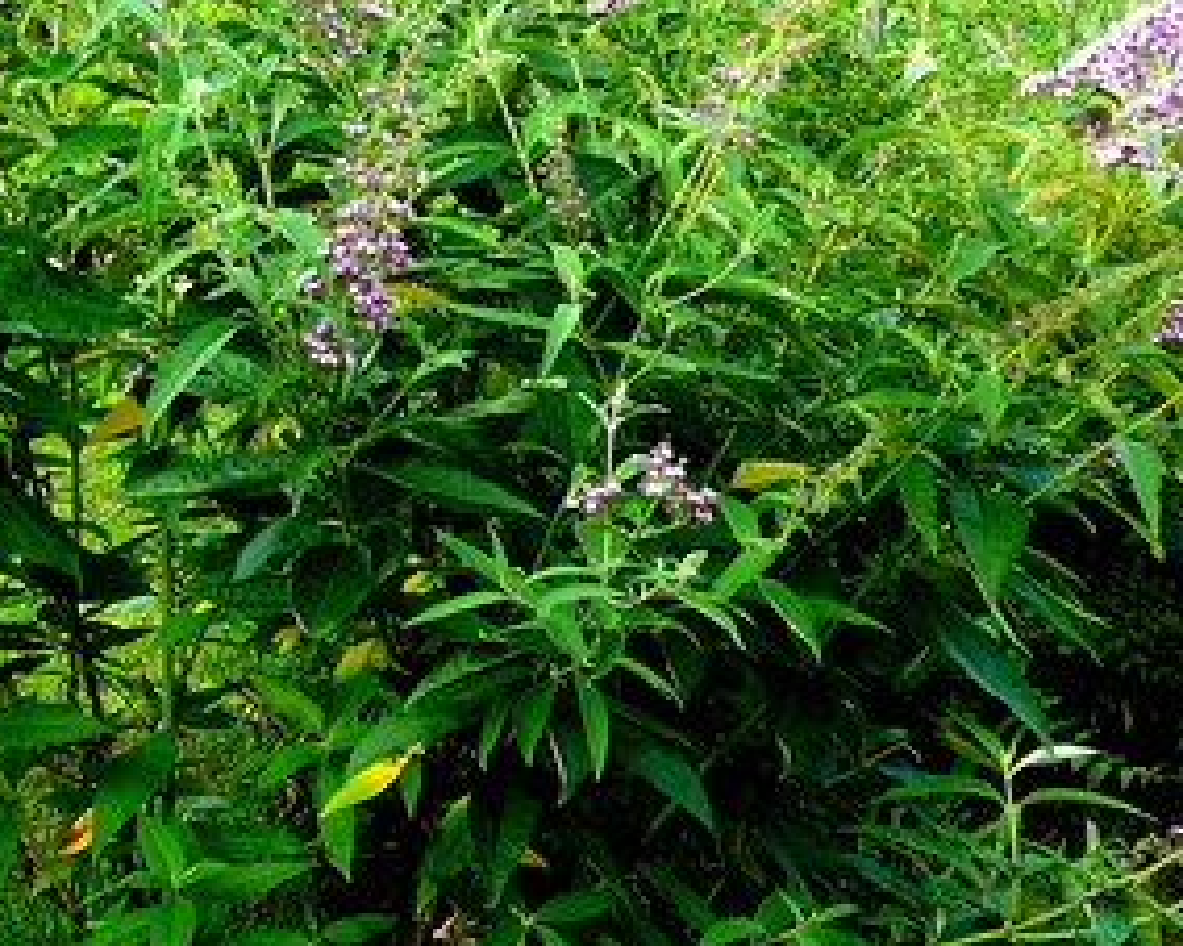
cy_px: 288
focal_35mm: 53
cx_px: 458
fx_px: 1855
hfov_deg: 35.2
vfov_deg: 28.3
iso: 80
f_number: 2.8
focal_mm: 5.2
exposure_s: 1/125
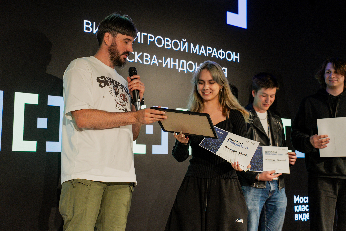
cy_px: 116
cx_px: 173
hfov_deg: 40.3
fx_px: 471
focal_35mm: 49
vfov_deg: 27.5
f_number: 3.5
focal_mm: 49
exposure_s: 1/320
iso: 400
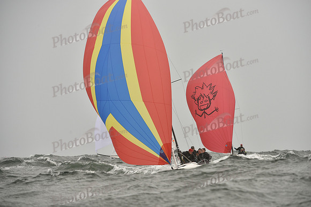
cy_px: 104
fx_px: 2419
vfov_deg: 4.9
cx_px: 156
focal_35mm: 280
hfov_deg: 7.4
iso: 400
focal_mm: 280
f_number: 7.1
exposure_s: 1/1250
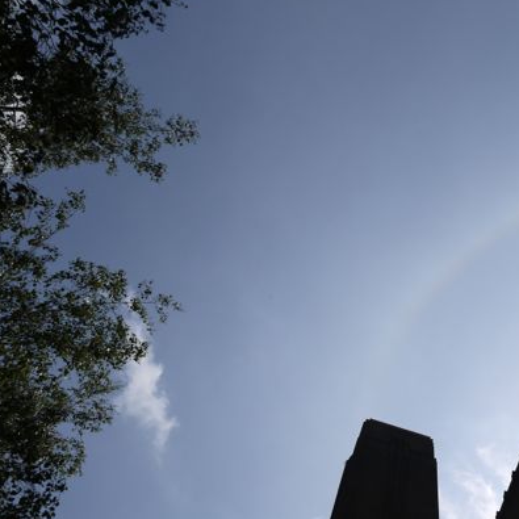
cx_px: 390
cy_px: 302
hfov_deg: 38.2
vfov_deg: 39.1
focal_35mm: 43
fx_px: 729
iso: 100
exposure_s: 1/800
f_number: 10
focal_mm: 15
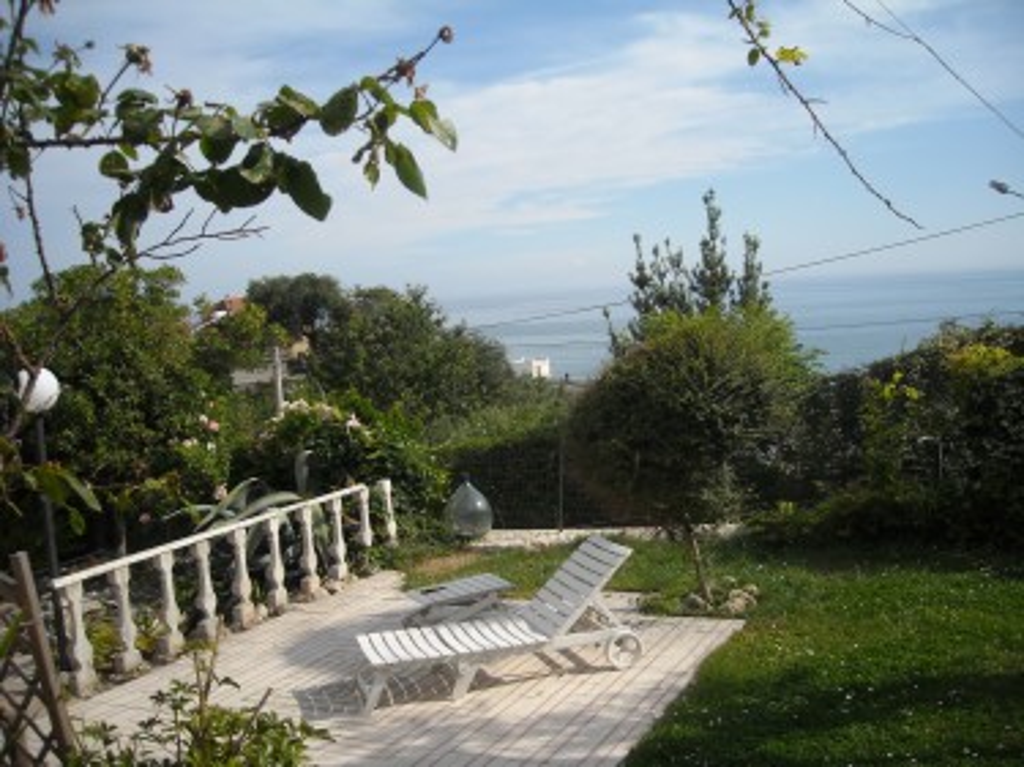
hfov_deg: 52.6
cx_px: 512
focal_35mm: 35
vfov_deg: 40.7
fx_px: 1035
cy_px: 384
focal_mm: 5.7
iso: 64
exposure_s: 1/323
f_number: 5.6
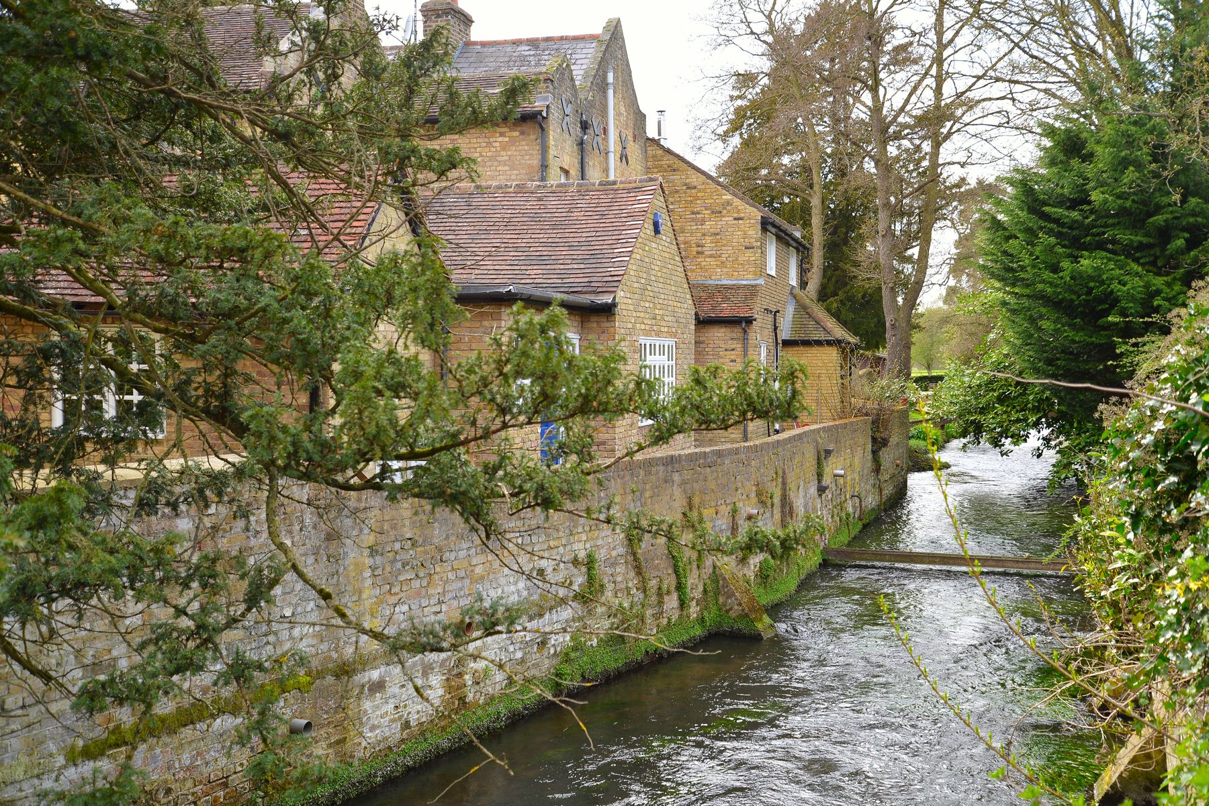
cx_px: 604
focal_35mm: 40
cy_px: 403
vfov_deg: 33.4
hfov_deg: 48.5
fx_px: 1343
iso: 100
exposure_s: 1/100
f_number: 5
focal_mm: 40
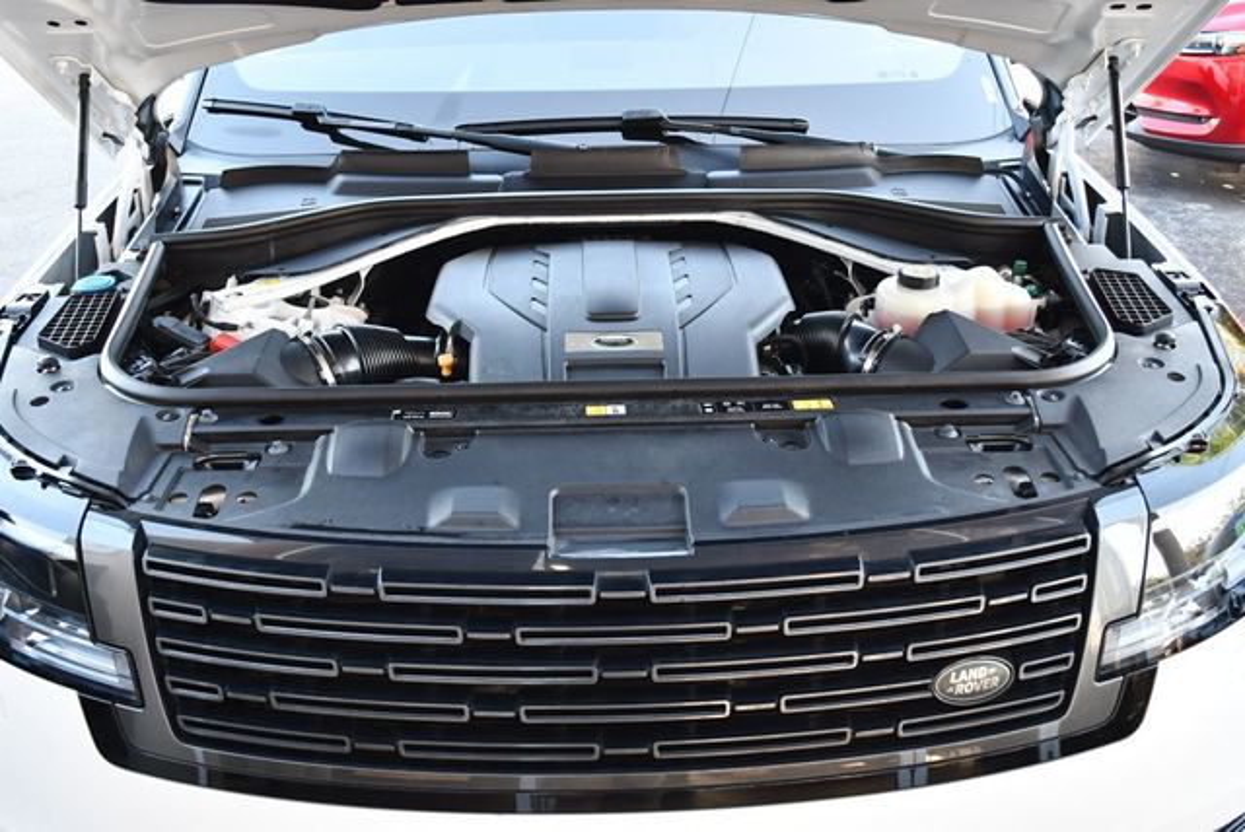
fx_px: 1246
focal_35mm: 36
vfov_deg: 36.9
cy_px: 416
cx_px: 622
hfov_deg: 53.1
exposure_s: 1/250
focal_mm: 18
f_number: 3.5
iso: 800
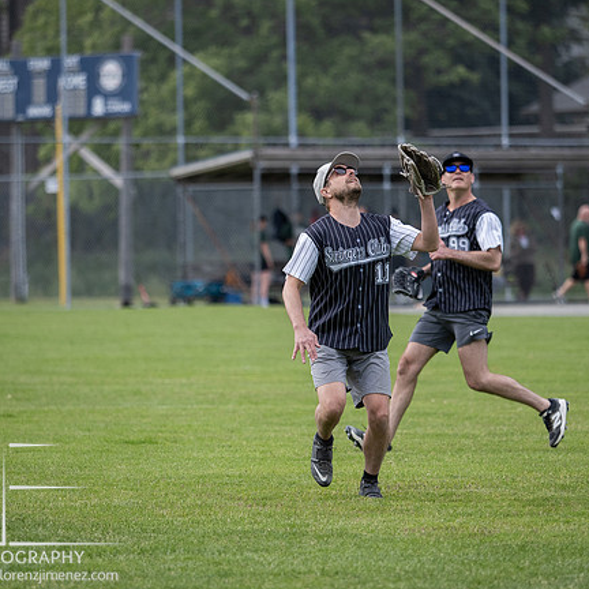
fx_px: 6853
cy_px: 295
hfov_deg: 4.9
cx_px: 329
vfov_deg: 4.9
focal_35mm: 356
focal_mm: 150
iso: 320
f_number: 2.8
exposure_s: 1/1600
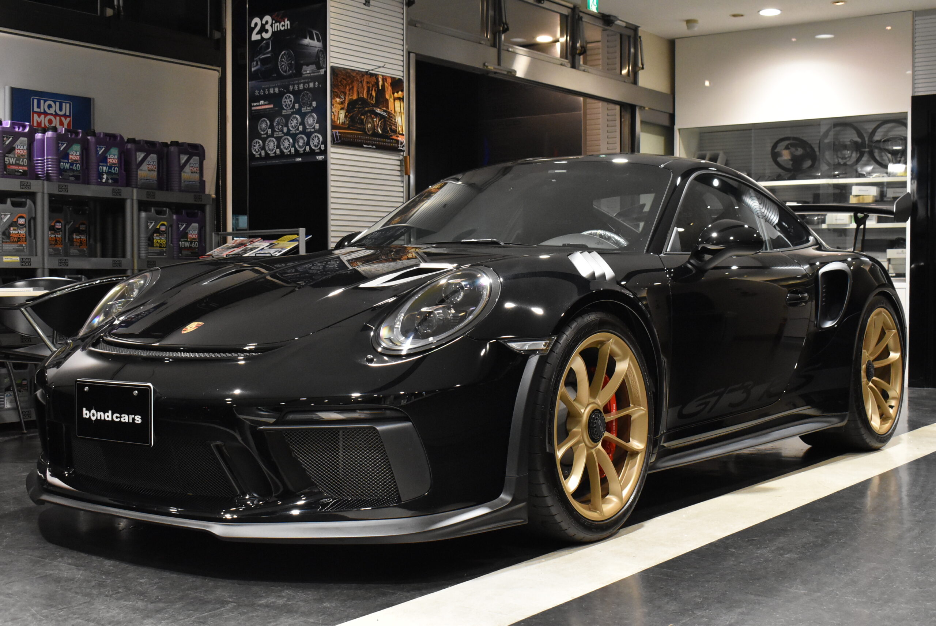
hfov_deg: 42.3
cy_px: 313
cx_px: 468
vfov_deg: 29.0
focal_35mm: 46
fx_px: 1210
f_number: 8
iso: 3200
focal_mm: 31
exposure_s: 1/50
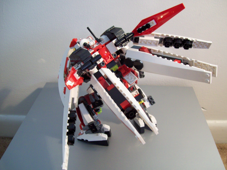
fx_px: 243
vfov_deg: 38.7
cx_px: 115
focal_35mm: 37
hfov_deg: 50.1
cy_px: 85
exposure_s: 1/10.6
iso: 160
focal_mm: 6
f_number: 2.7
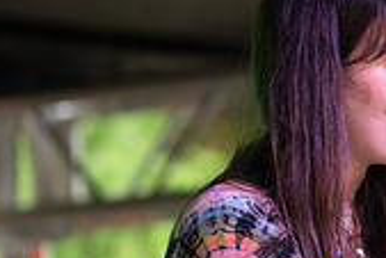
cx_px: 466
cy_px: 218
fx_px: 5527
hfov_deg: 4.0
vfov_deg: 2.7
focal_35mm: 515
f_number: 2.8
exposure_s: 1/400
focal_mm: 150
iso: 1600
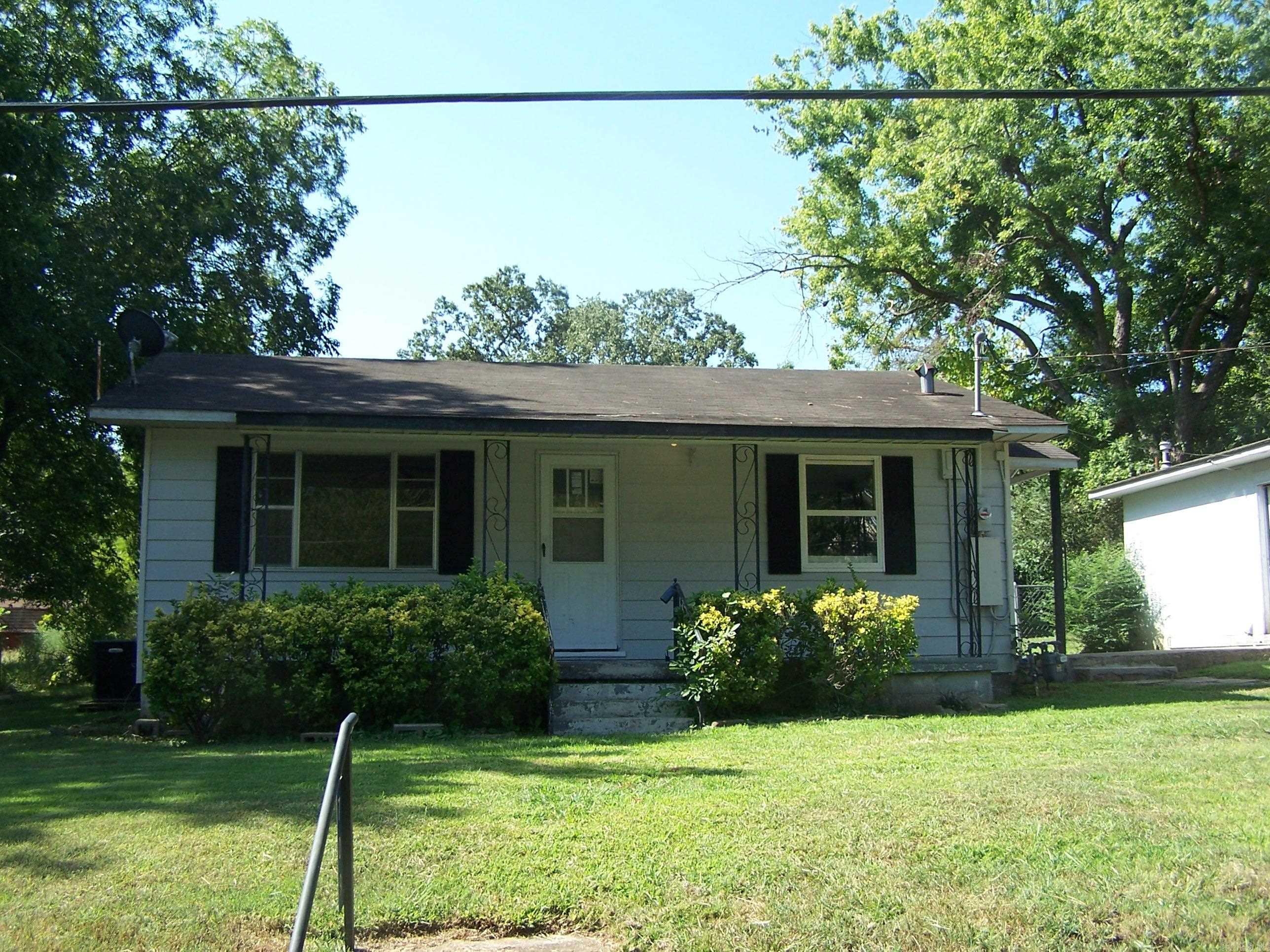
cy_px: 476
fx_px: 1394
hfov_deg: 49.0
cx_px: 635
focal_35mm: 38
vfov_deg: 37.7
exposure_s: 1/400
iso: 80
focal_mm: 6.3
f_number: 2.8
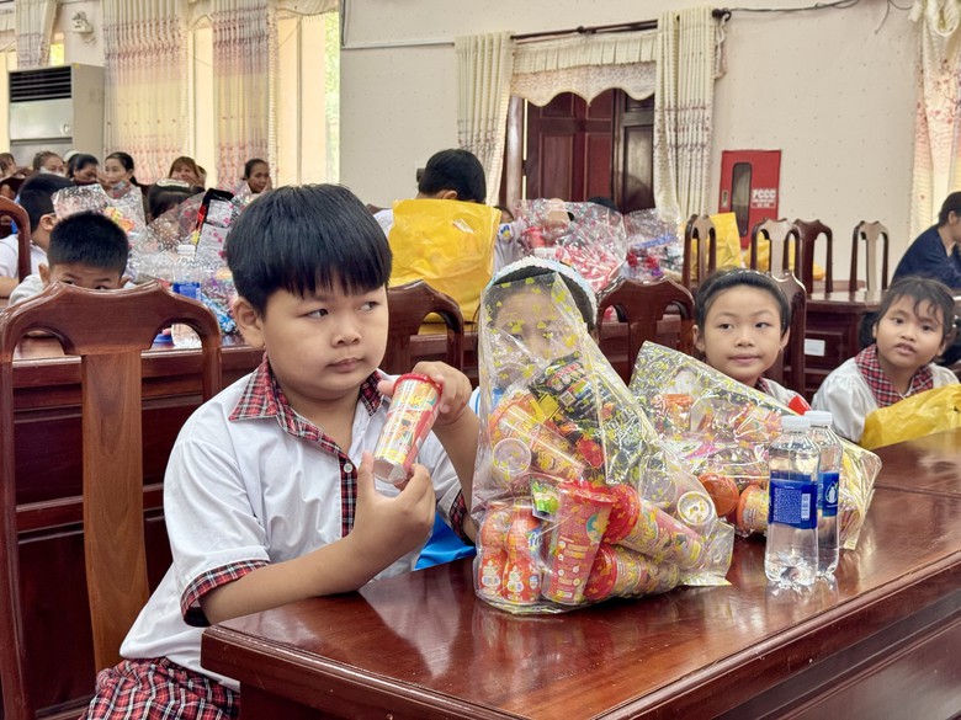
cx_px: 480
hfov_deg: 39.7
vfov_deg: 30.3
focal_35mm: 48
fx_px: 1333
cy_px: 360
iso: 200
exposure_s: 1/60
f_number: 1.78
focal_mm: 6.76
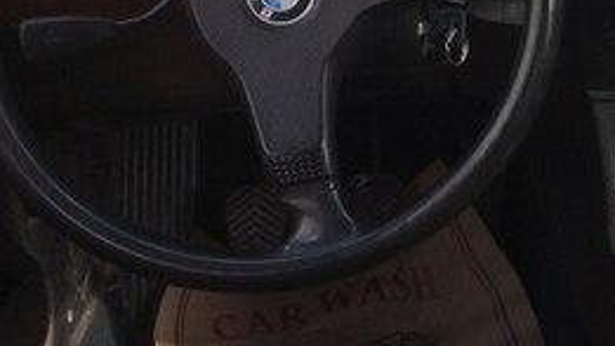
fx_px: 1305
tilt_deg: -21.9
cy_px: -51
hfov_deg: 24.3
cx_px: 721
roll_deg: +2.8
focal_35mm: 80
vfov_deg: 14.7
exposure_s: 1/299
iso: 32
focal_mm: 4.15
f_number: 2.2
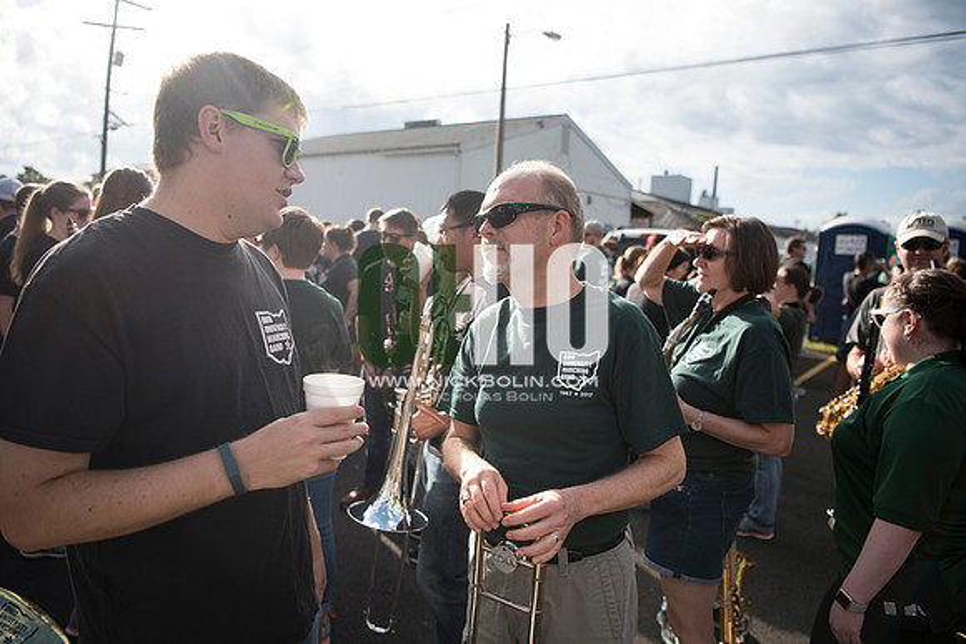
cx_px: 483
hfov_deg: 73.7
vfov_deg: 53.2
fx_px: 644
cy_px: 322
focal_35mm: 24
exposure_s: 1/2000
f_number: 2.8
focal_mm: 24
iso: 250
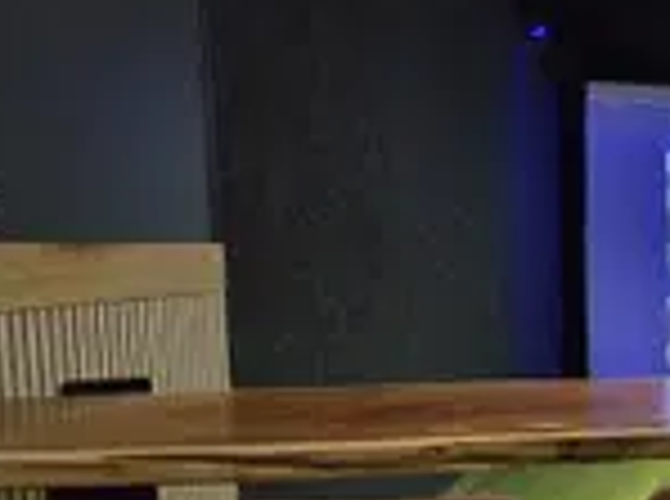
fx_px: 676
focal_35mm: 35
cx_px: 886
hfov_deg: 34.9
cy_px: 324
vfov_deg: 40.1
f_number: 2.2
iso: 1250
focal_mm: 2.2
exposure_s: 1/60
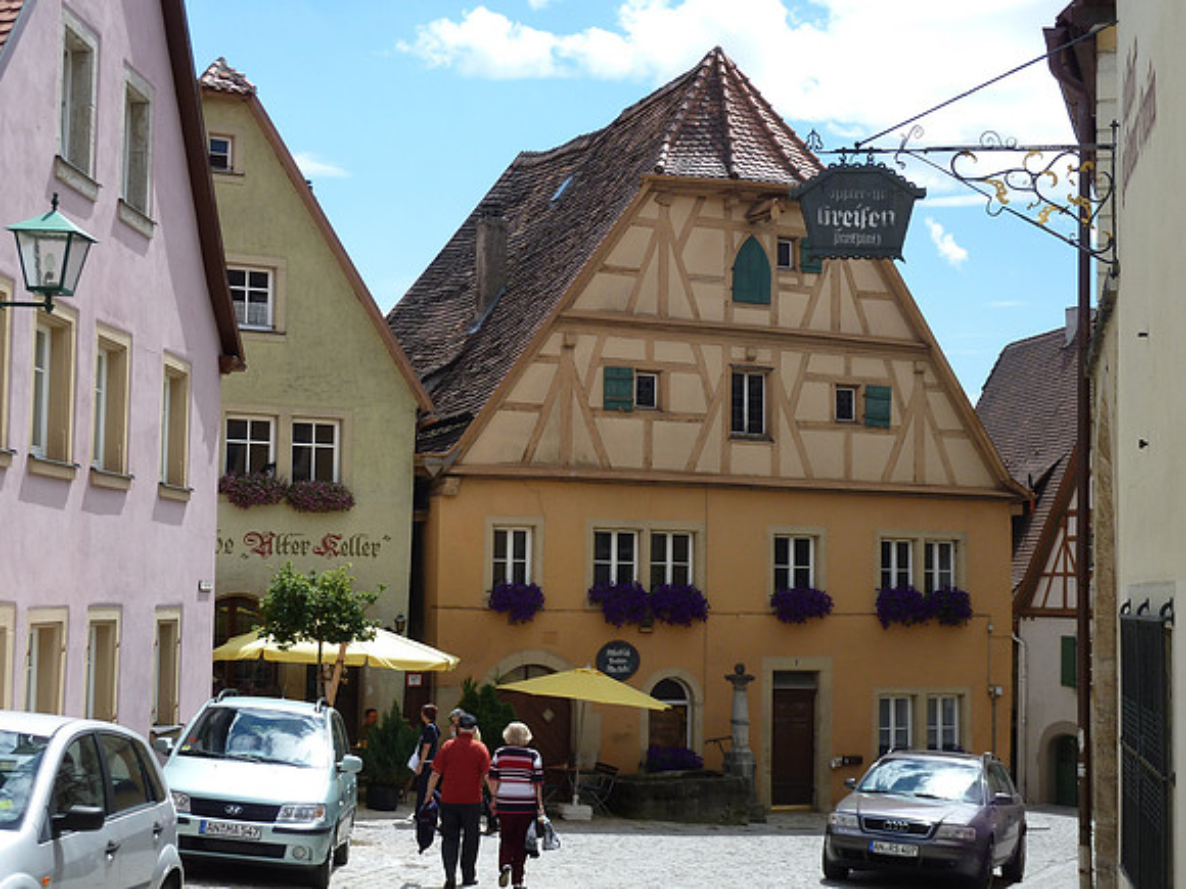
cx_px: 593
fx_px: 2021
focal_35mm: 59
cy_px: 444
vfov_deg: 24.8
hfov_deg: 32.7
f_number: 4.5
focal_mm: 9.7
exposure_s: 1/400
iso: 80
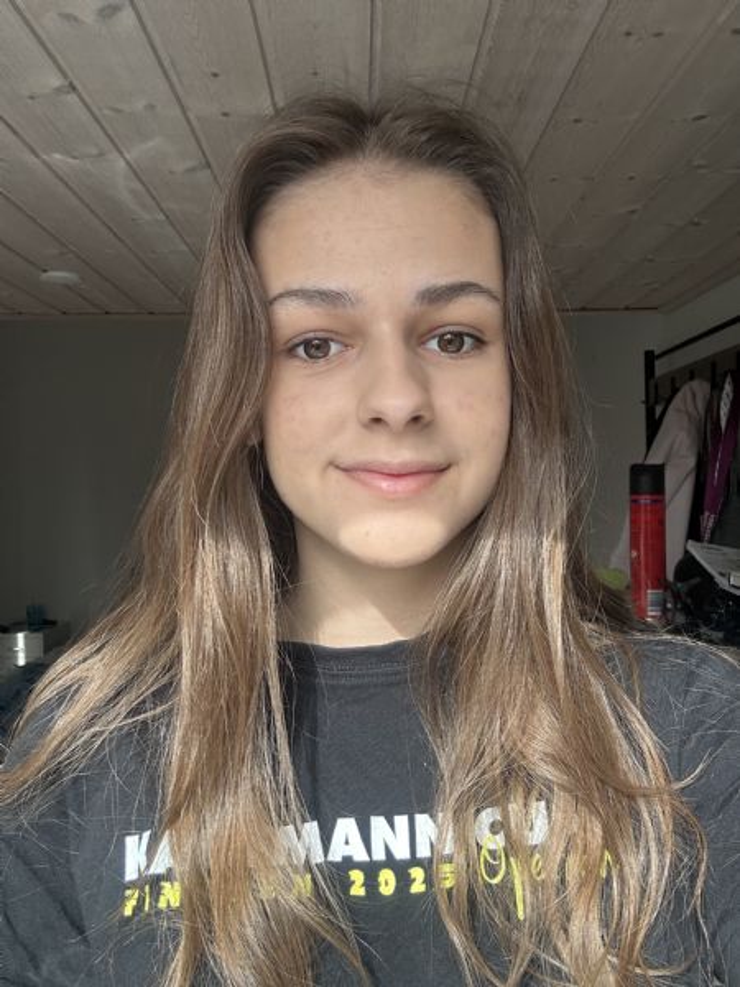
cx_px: 370
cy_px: 494
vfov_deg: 60.0
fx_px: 855
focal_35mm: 30
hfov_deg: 46.8
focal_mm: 2.69
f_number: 1.9
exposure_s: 1/121
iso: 20
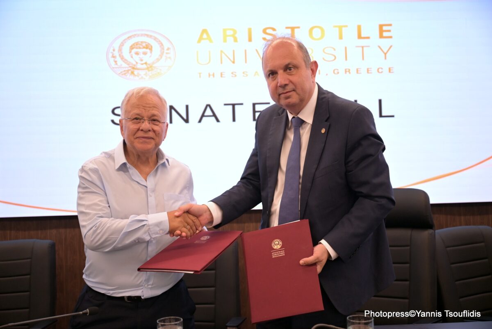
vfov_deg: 34.3
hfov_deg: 49.5
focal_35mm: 39
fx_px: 533
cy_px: 164
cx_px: 246
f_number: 2.8
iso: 640
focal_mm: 39
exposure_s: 1/160
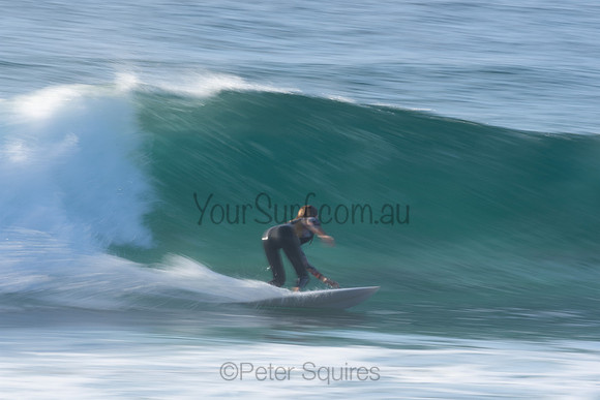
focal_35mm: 750
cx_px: 300
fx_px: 12502
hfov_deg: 2.7
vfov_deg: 1.8
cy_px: 200
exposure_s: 1/20
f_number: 25
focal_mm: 500
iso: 125
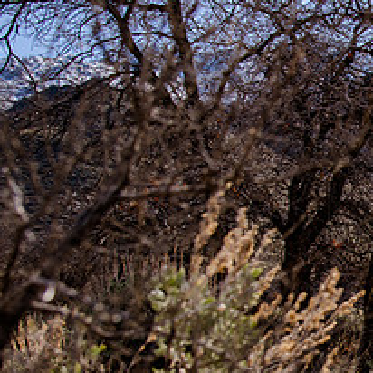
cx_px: 480
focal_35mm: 78
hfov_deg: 20.4
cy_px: 269
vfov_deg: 22.0
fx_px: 951
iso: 160
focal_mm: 30
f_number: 6.3
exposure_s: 1/640
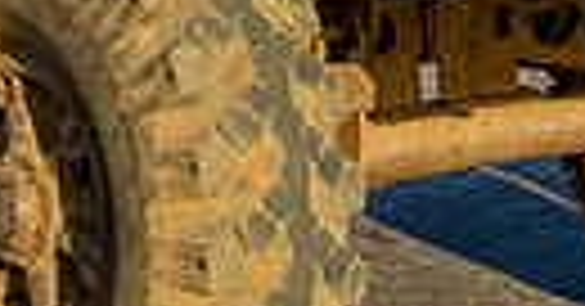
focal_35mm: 170
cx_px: 262
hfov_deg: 12.9
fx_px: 2594
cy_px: -223
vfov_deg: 6.6
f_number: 7.1
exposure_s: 1/200
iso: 100
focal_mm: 34
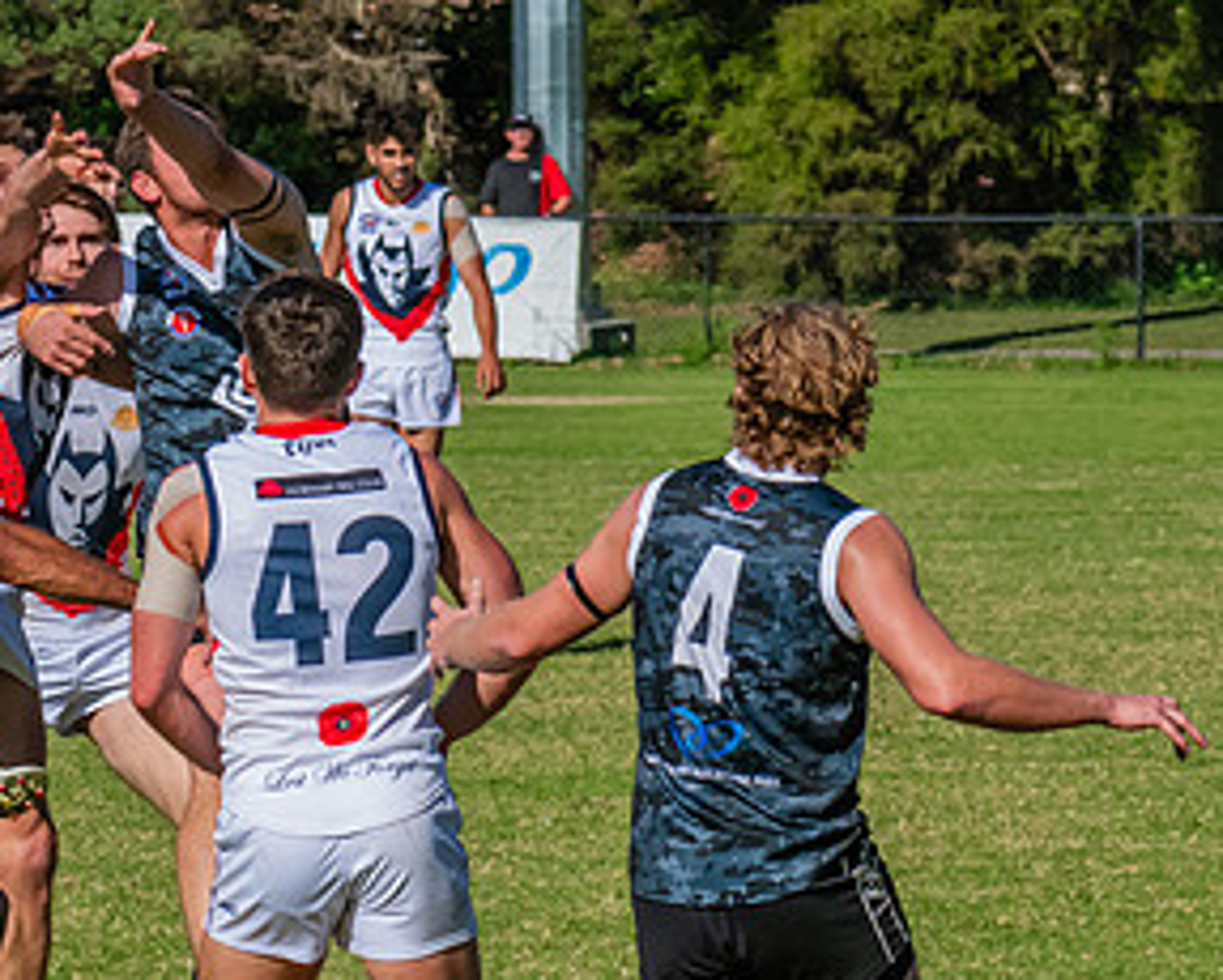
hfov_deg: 4.0
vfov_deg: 3.2
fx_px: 17422
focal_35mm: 481
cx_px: -29
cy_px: 489
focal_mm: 240
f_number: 16
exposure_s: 1/1600
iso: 1600
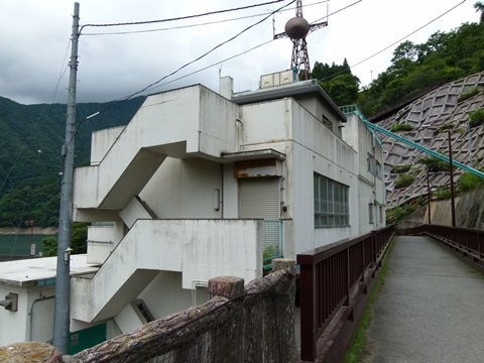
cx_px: 242
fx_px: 350
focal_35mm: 25
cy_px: 182
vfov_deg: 54.9
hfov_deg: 69.4
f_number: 4
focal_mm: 4.5
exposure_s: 1/640
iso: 100
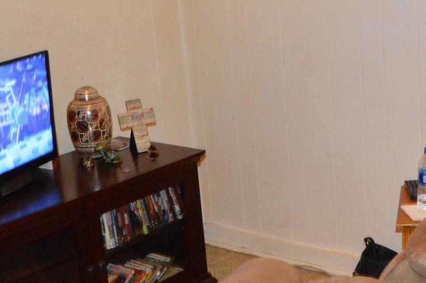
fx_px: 898
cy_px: 145
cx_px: 299
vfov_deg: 17.9
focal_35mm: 76
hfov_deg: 26.5
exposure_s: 1/60
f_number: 3.8
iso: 3200
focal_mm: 20
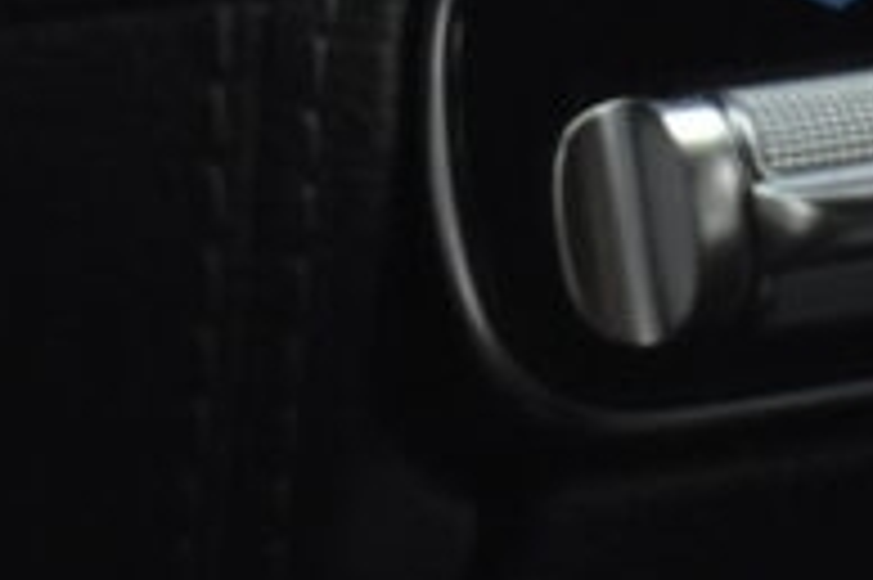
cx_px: 1413
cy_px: -58
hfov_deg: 11.7
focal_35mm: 167
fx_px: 4038
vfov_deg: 8.2
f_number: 3.8
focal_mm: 21
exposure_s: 1/100
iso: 1600
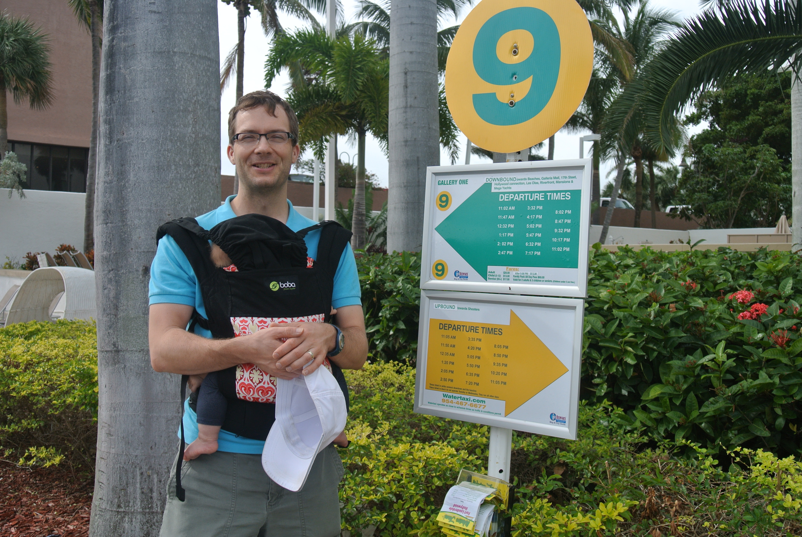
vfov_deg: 32.0
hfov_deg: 46.3
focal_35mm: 42
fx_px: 937
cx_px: 401
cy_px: 268
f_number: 5
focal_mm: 15.7
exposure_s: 1/400
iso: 100
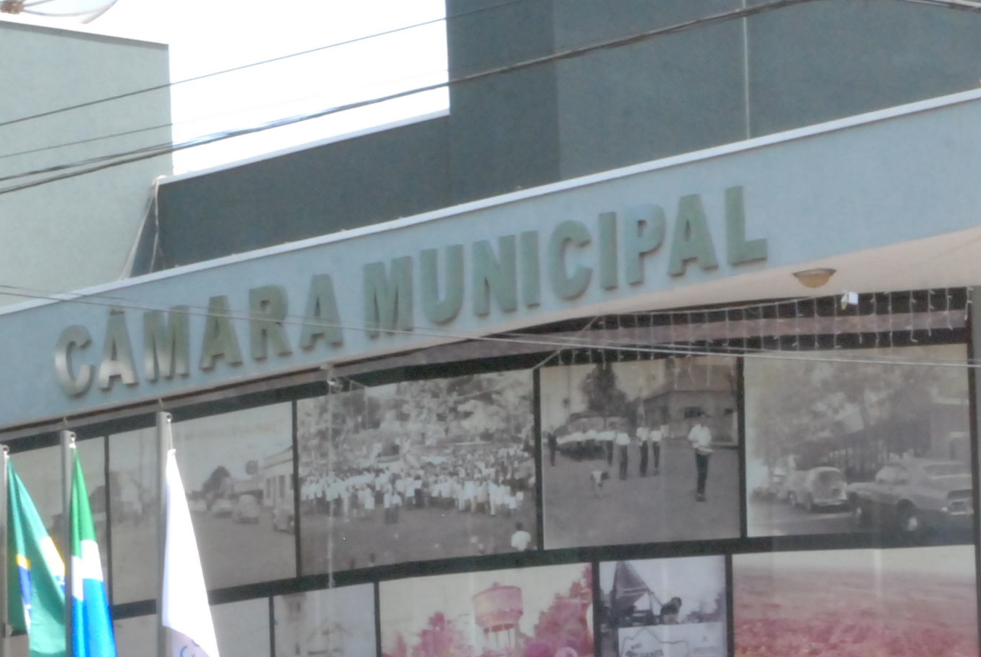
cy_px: 704
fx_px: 5648
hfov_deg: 9.8
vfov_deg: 6.6
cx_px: 1244
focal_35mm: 207
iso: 1250
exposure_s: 1/80
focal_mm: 48
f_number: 36
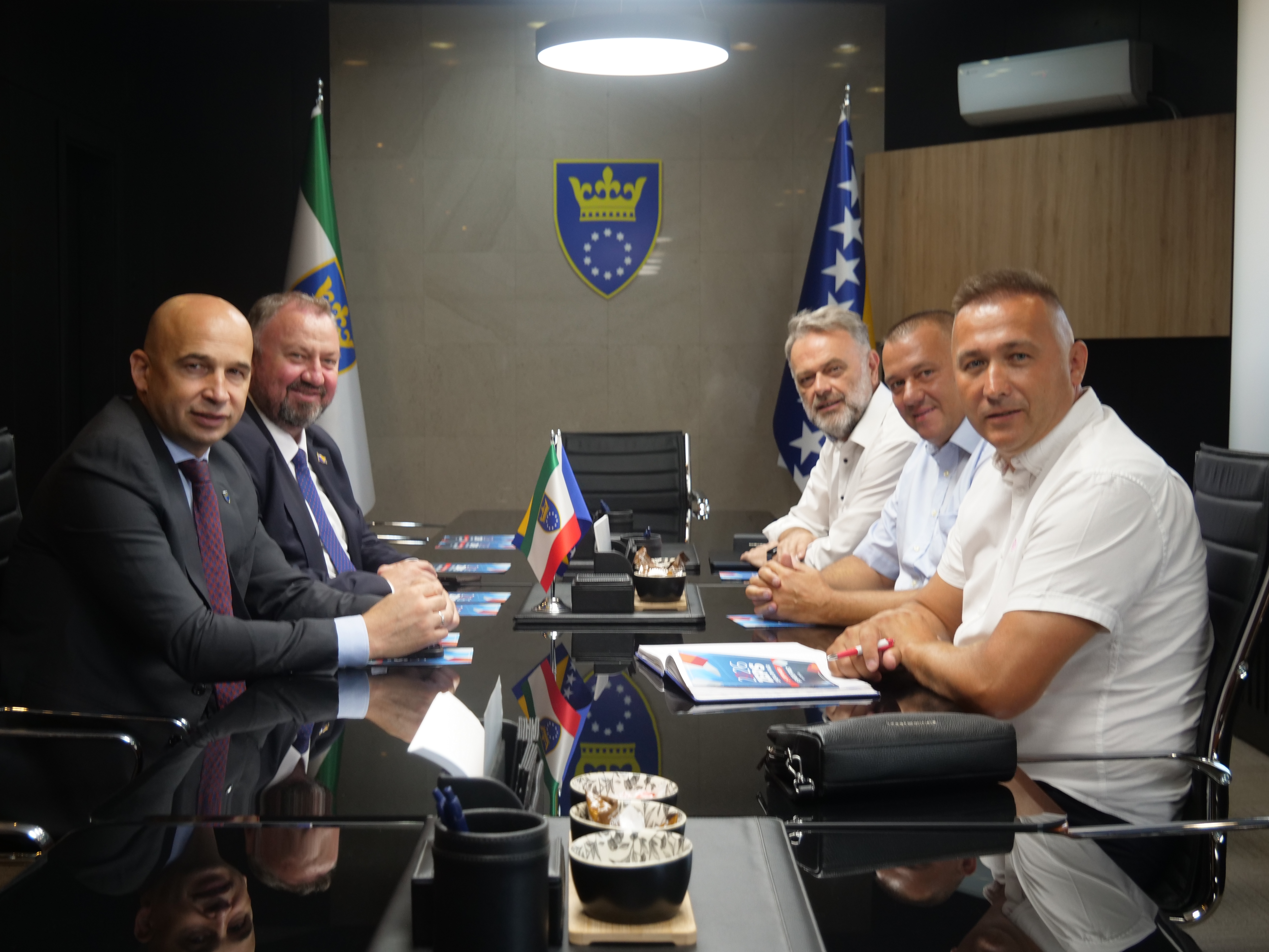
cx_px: 634
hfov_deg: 41.2
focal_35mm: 46
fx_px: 1686
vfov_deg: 31.5
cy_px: 476
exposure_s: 1/60
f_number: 4.3
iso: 400
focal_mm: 23
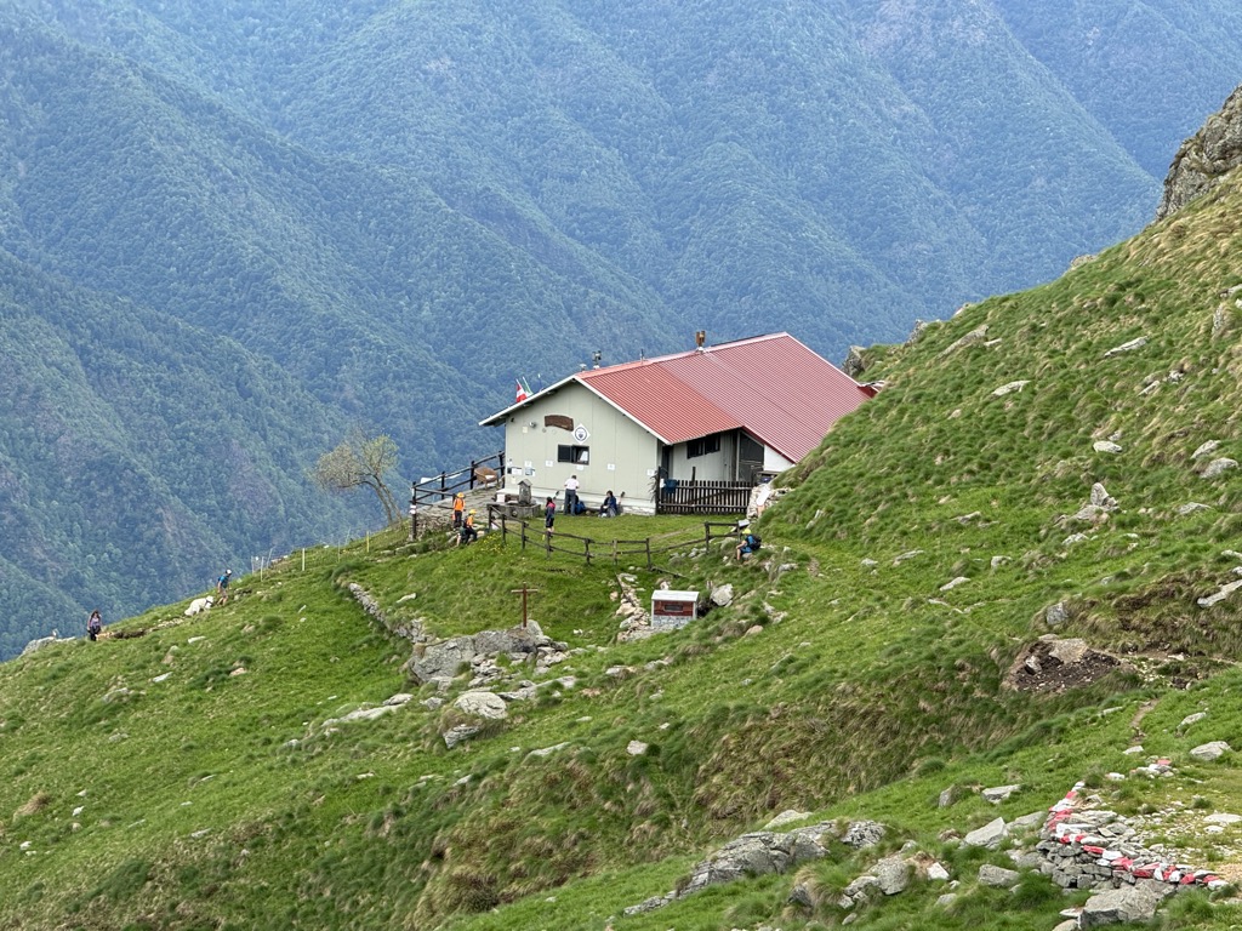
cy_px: 466
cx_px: 621
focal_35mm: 120
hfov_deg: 16.4
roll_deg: -1.0
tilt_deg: -8.6
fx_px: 4306
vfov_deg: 12.3
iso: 50
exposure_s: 1/328
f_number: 2.8
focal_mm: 15.66
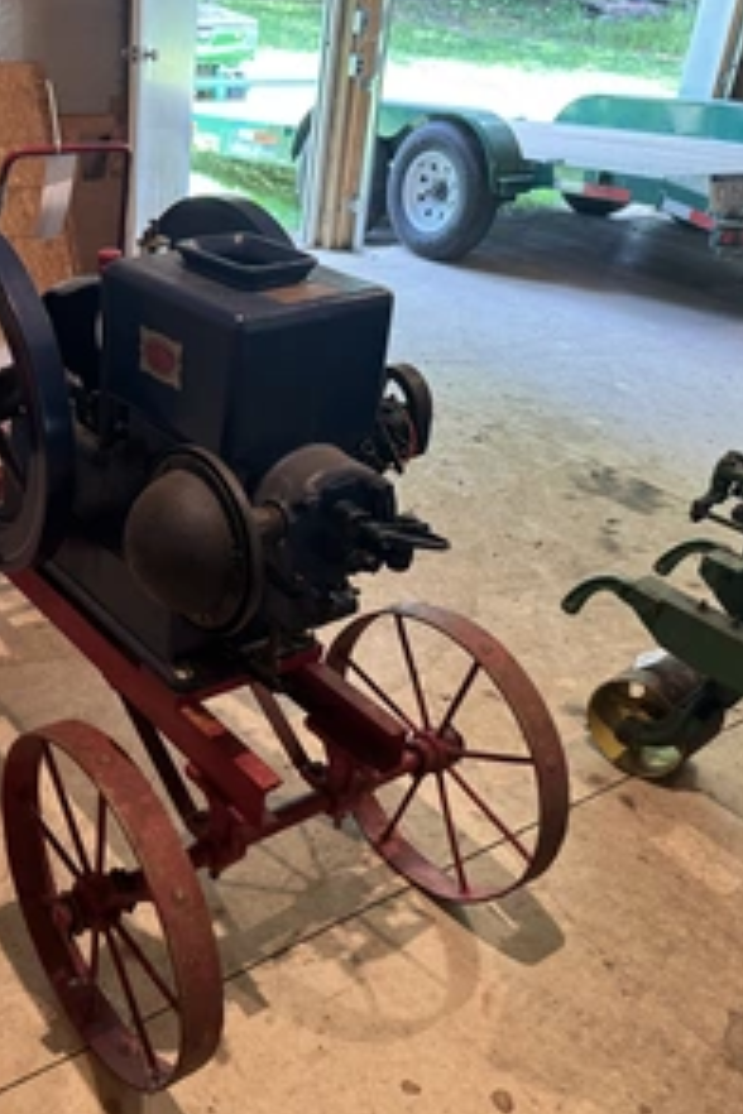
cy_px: 561
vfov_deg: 55.8
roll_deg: -3.1
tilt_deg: -30.5
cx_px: 174
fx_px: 1053
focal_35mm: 34
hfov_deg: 37.8
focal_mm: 6.76
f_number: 1.78
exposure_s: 1/60
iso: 320
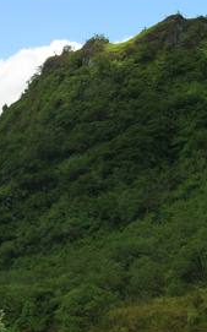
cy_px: 146
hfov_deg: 12.1
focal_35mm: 105
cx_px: -53
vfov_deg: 19.8
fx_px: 949
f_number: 7.4
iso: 50
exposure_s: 1/165
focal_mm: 12.6
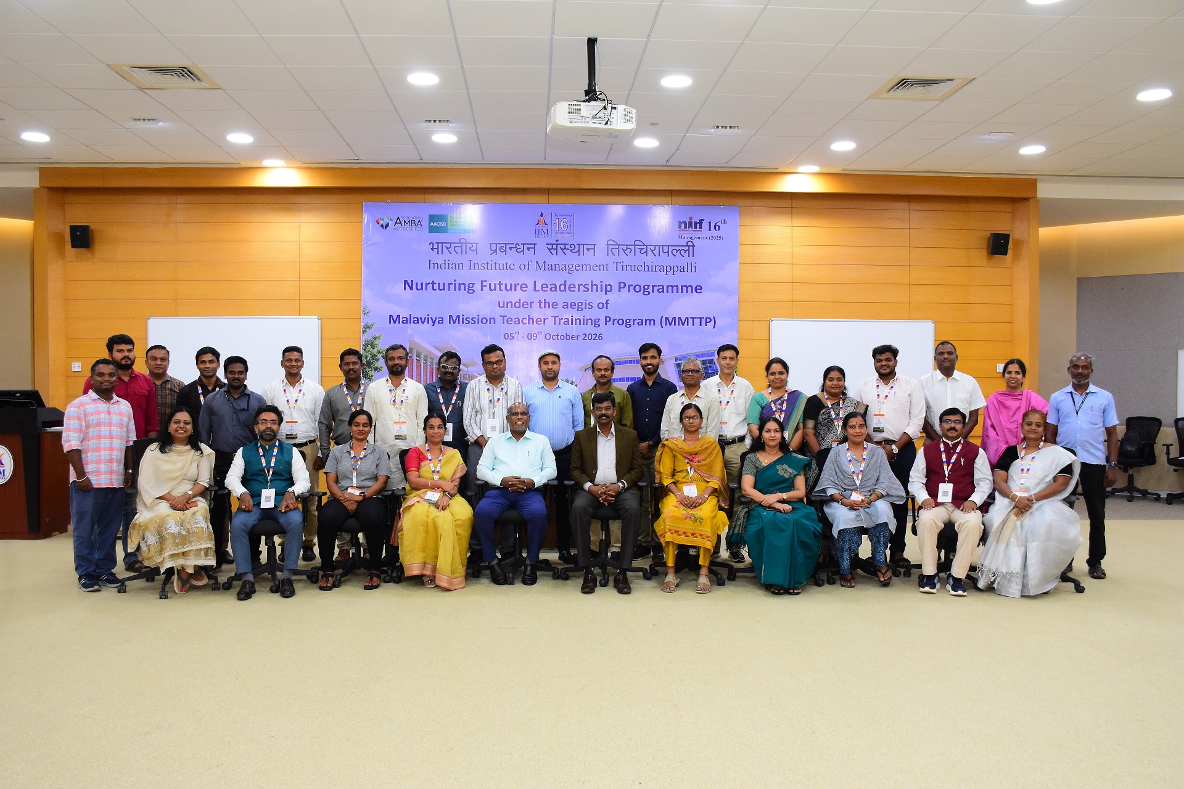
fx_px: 888
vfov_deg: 47.9
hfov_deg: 67.4
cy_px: 394
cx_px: 592
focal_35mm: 27
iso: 1250
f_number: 5.6
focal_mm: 18
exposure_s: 1/60
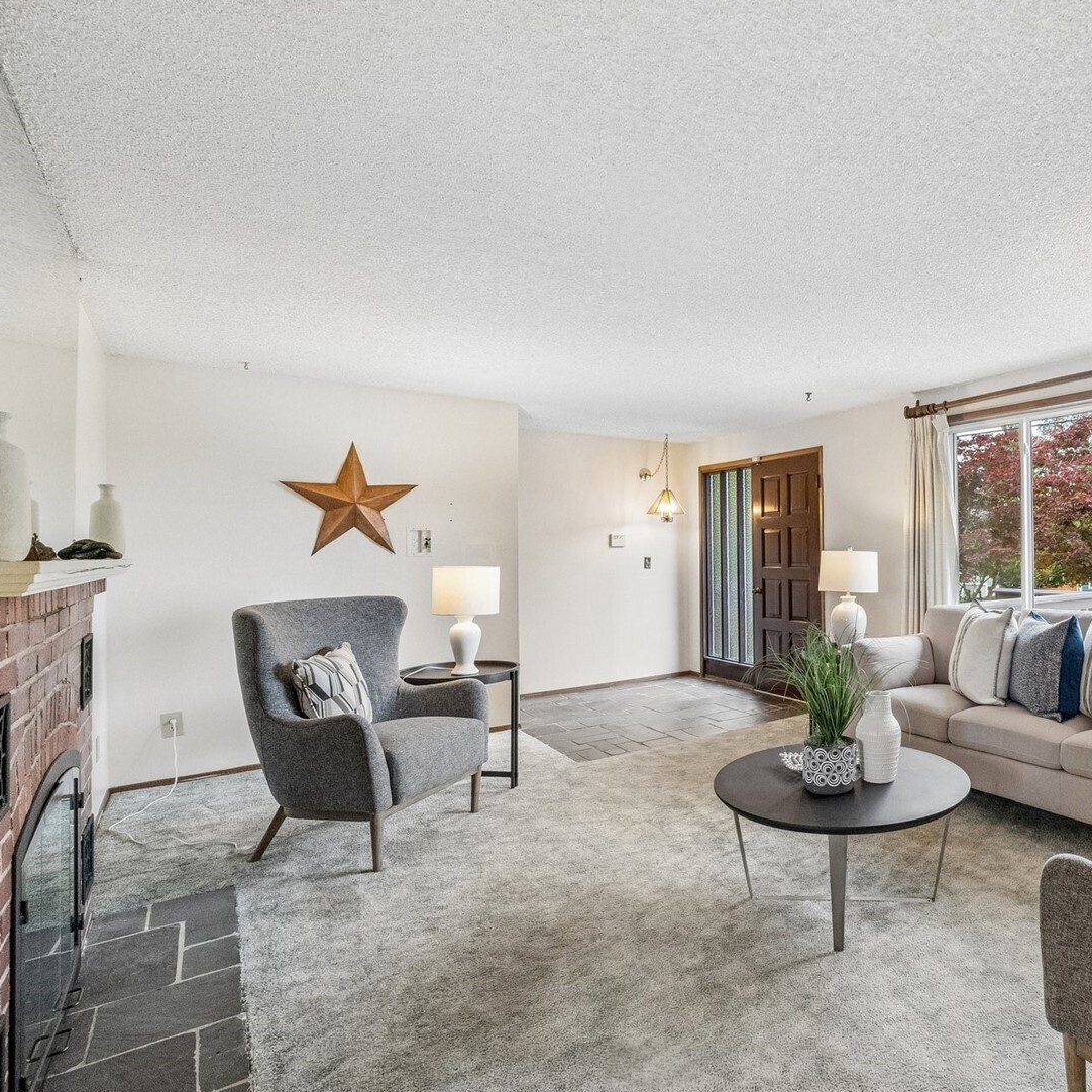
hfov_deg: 70.2
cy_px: 544
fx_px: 714
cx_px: 810
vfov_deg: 74.8
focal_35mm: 20
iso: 1600
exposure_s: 1/30
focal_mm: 10
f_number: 9
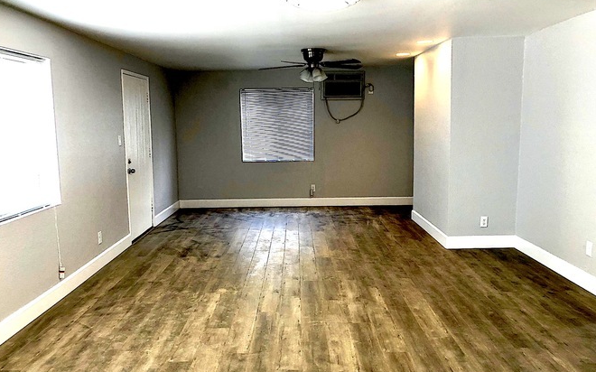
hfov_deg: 62.9
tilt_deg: -7.7
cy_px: 189
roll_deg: -0.1
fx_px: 487
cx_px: 298
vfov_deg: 41.8
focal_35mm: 30
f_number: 1.8
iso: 25
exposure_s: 1/30
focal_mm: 3.99
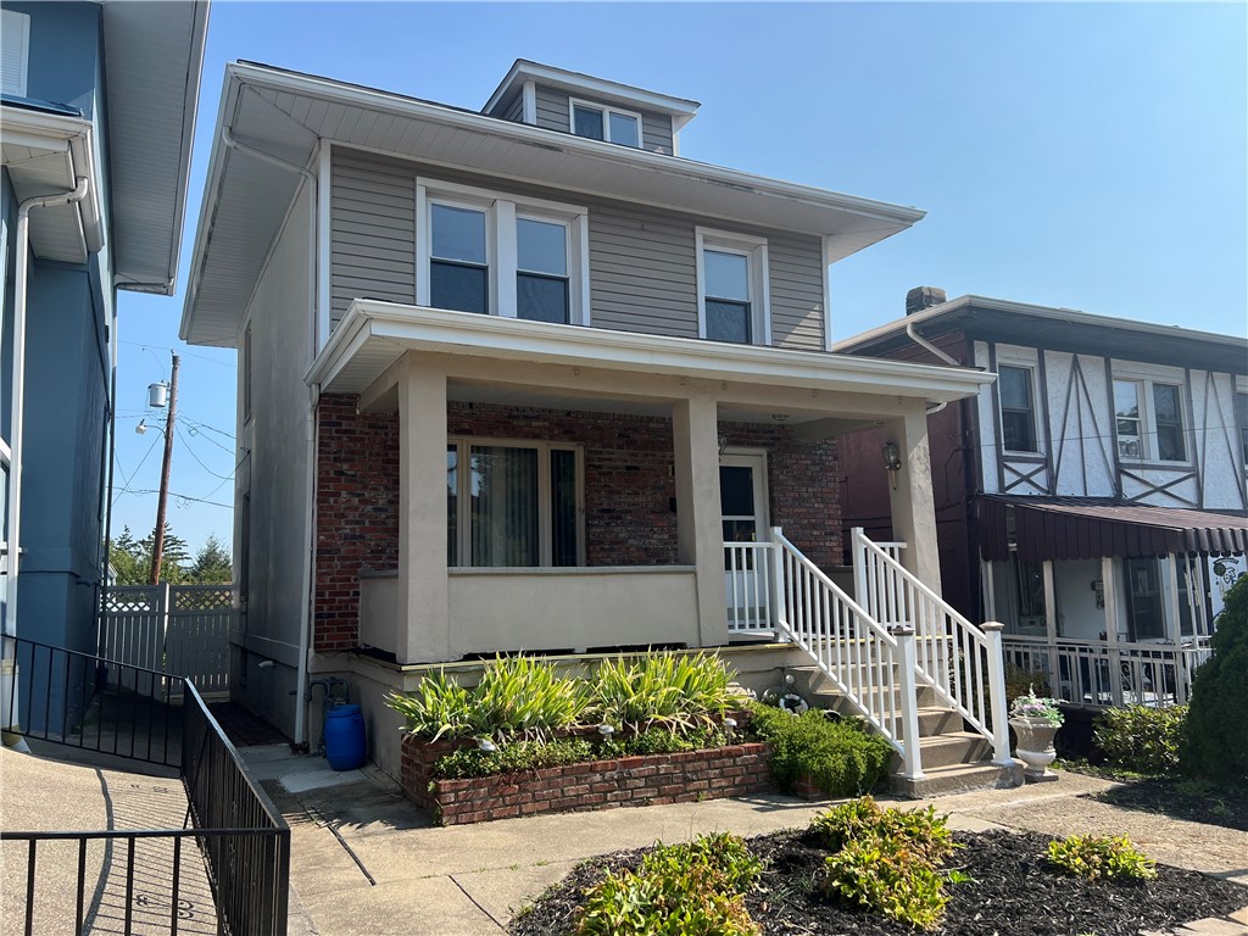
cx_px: 624
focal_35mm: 26
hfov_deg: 67.3
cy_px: 468
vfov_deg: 53.1
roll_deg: +1.5
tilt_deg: +7.1
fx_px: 937
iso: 50
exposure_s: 1/2915
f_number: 1.5
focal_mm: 5.7
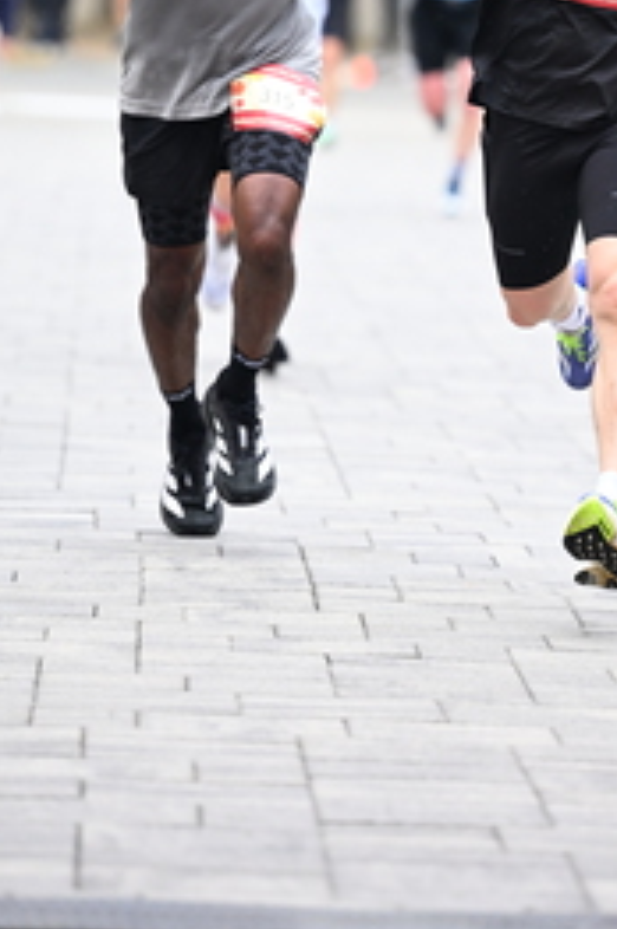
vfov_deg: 6.3
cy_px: 177
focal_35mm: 326
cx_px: 477
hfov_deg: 4.2
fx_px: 8403
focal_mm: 155
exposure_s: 1/1600
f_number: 2.8
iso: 1250
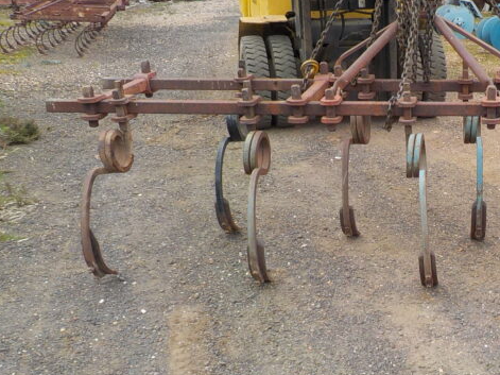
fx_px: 736
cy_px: 231
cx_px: 417
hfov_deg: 35.9
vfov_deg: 28.5
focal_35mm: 51
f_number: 3.3
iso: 125
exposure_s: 1/320
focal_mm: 4.1
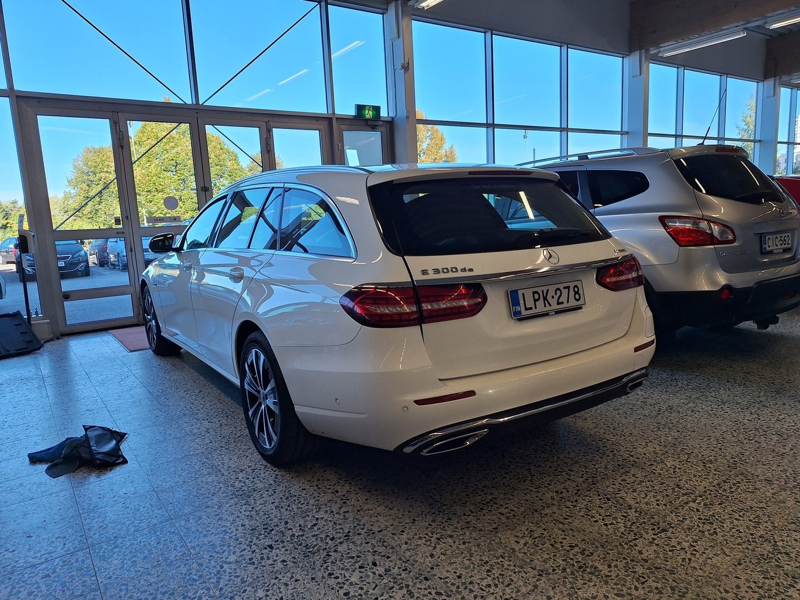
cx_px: 400
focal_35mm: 23
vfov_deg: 58.9
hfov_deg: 73.9
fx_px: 532
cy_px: 300
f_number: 1.8
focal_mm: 5.54
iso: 40
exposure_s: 1/352
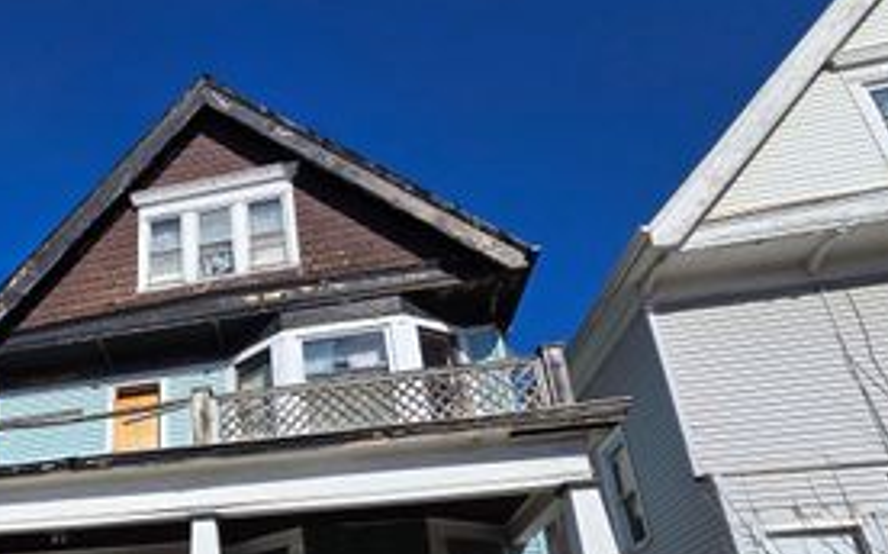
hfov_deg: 64.3
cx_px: 145
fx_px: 605
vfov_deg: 45.2
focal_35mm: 25
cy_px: 485
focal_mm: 2.2
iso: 50
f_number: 2.2
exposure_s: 1/3117
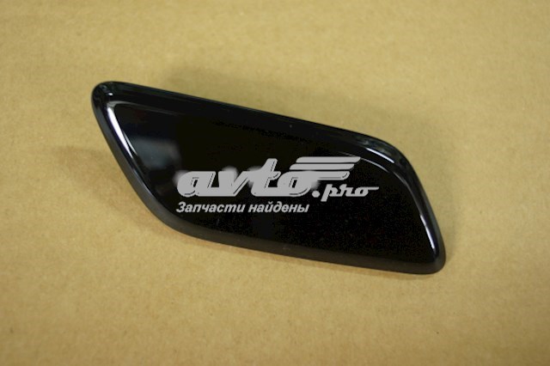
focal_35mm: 52
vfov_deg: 25.7
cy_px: 183
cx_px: 275
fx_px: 802
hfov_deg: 37.9
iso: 400
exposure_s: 1/10
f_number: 5
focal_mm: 35
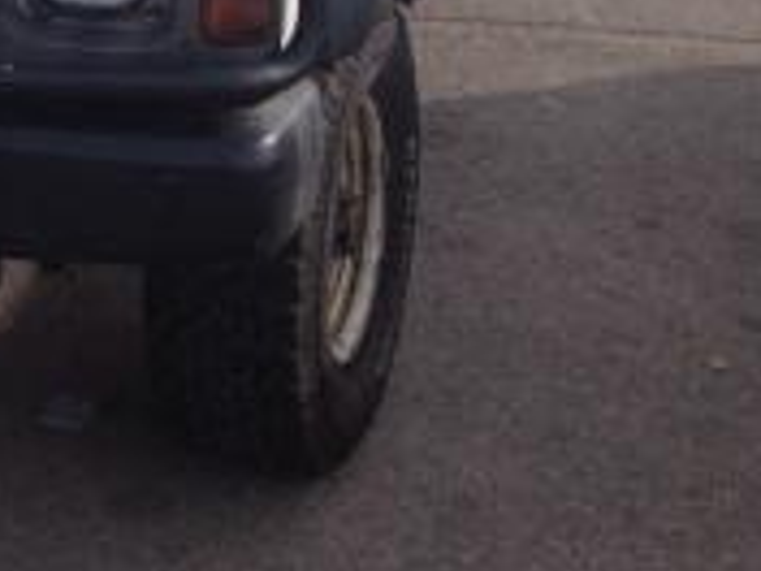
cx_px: -160
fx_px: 1957
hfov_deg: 20.5
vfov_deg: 15.8
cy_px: -151
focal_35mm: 89
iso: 50
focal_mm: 4.28
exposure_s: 1/863
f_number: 2.4
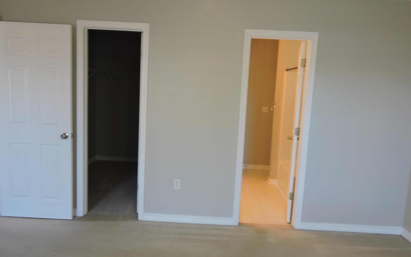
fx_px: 291
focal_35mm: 26
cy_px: 129
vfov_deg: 47.6
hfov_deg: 70.4
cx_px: 207
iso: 180
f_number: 3.3
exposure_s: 1/30
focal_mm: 4.3
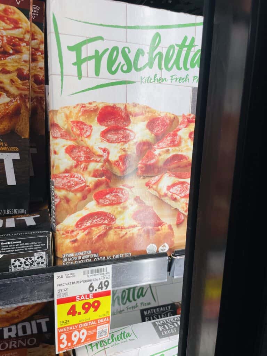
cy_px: 178
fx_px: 267
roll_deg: -1.7
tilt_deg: -10.2
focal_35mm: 26
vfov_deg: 67.3
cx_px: 134
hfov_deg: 53.1
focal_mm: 4.2
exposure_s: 1/120
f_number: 1.6
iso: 32
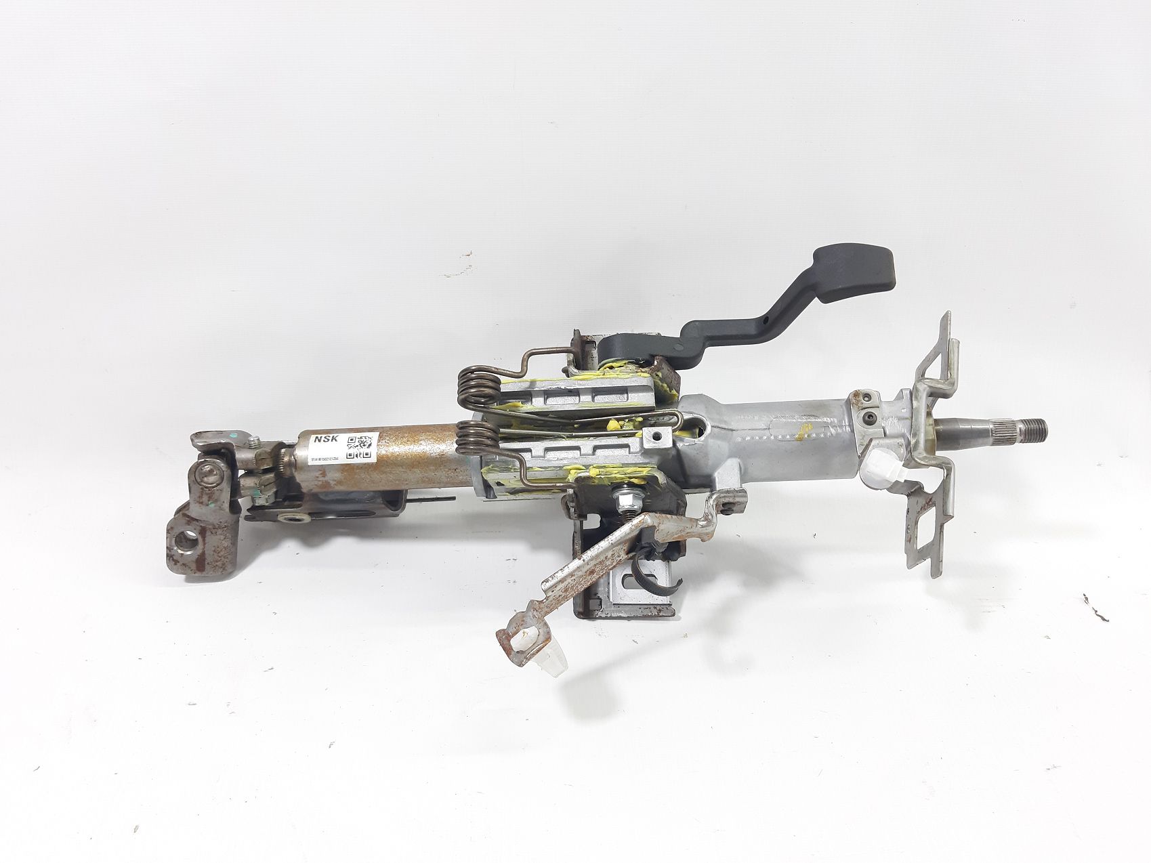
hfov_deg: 65.3
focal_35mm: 27
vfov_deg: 51.3
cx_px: 576
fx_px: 898
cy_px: 432
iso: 80
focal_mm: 3.93
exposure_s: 1/50
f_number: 1.7
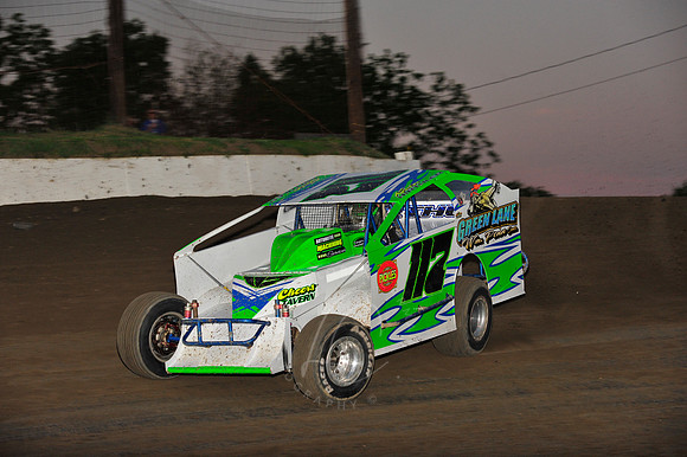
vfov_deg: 11.0
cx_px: 344
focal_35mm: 125
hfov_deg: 16.4
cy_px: 228
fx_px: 2384
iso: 1000
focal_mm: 125
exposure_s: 1/320
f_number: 7.1
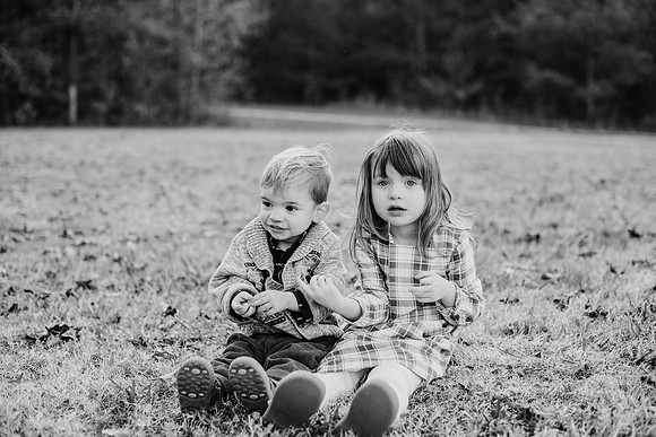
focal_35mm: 50
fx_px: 911
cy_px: 218
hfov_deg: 39.6
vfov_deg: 27.0
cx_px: 328
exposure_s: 1/1000
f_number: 2.8
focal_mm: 50
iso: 500
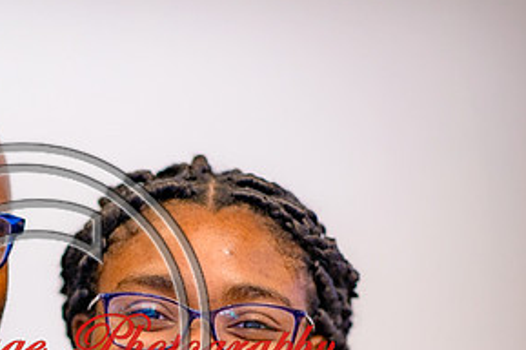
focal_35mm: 211
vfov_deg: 6.5
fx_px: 3079
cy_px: 344
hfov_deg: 9.7
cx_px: 22
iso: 900
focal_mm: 105
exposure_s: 1/125
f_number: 1.8
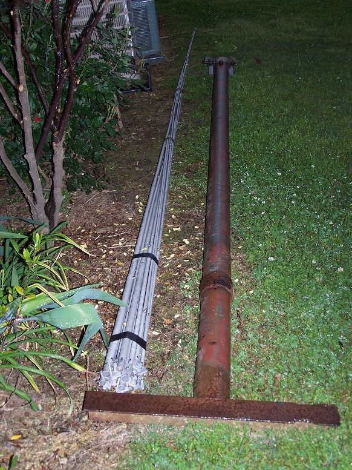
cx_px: 176
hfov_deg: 28.6
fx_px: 691
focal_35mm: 51
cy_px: 235
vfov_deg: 37.5
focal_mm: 8.5
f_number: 3
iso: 140
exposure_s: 1/60
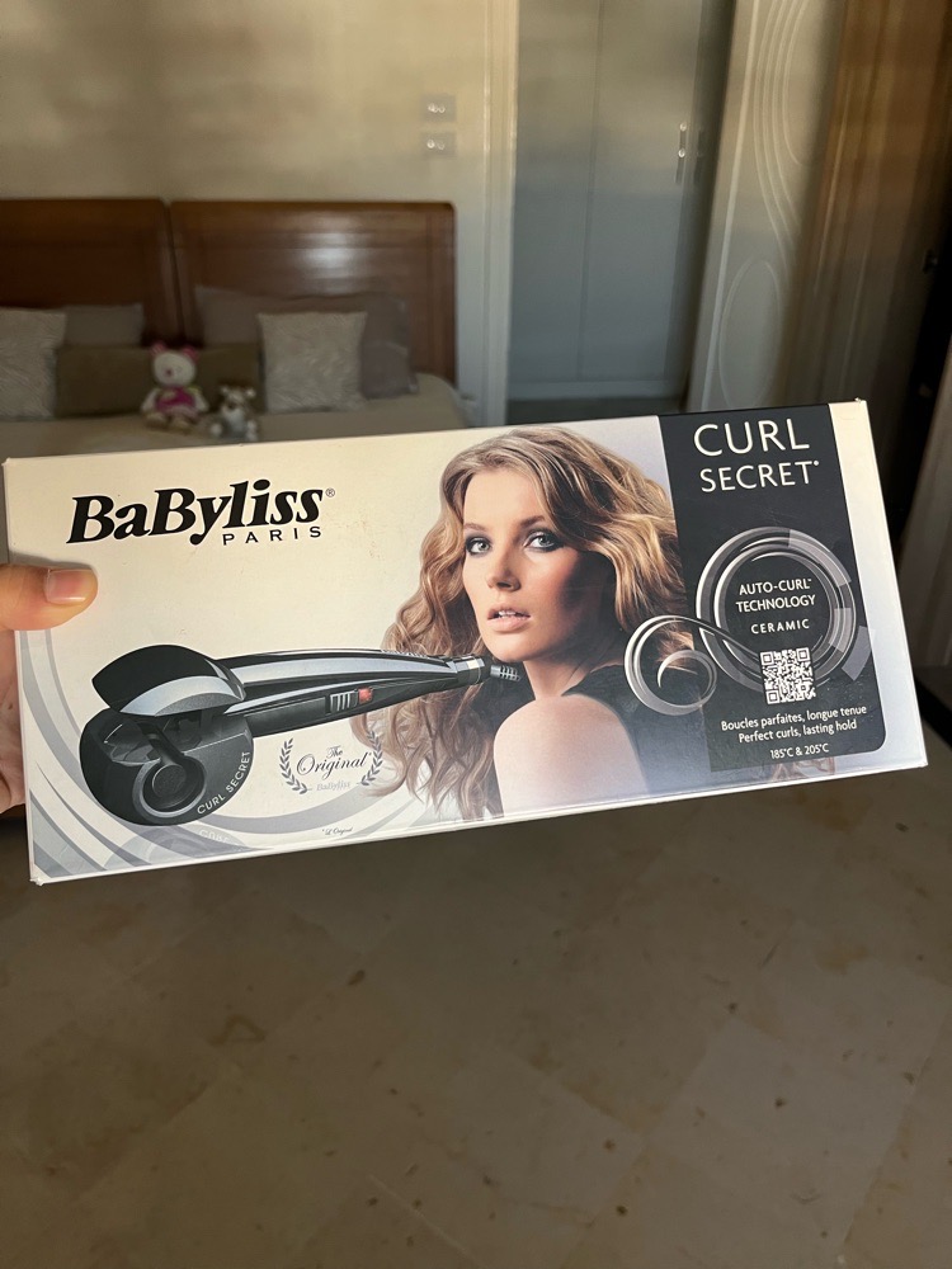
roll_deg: -0.2
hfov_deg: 53.1
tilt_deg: -29.2
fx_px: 953
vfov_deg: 67.3
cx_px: 476
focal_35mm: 26
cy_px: 634
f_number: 1.6
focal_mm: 5.1
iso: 125
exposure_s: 1/84
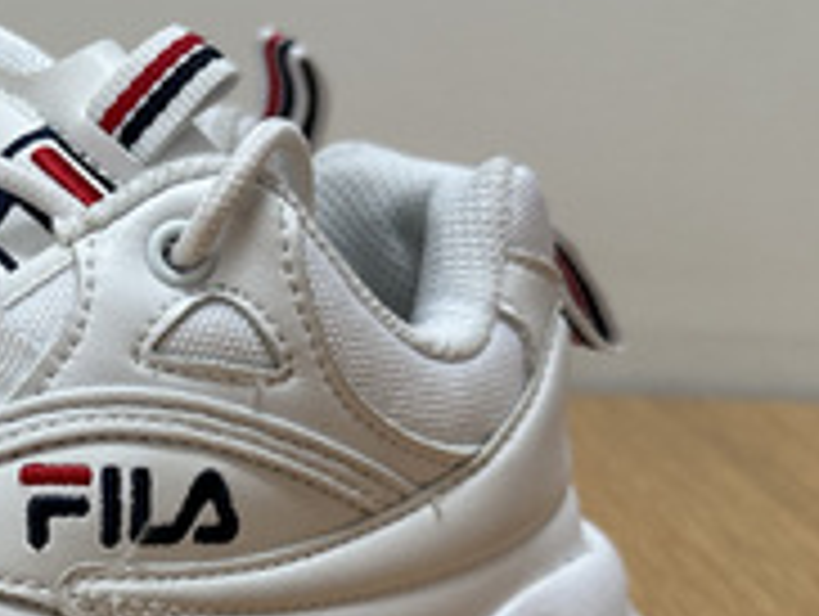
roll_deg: -1.2
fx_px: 1872
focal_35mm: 79
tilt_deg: -17.3
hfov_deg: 23.4
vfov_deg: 18.5
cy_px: 526
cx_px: -50
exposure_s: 1/50
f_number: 1.78
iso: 125
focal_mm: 6.86
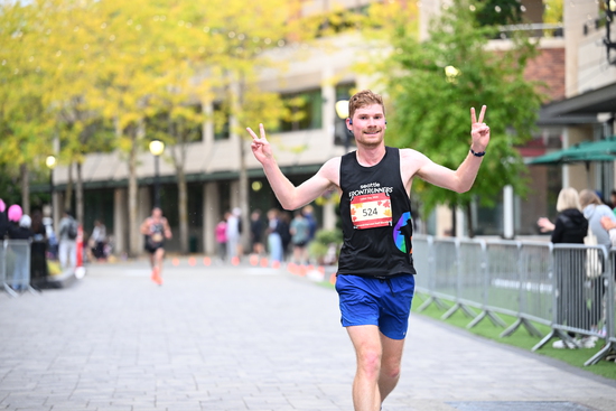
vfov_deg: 11.9
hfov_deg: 17.8
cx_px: 308
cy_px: 206
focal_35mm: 115
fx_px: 1968
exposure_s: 1/1250
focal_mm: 115
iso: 1250
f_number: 2.8
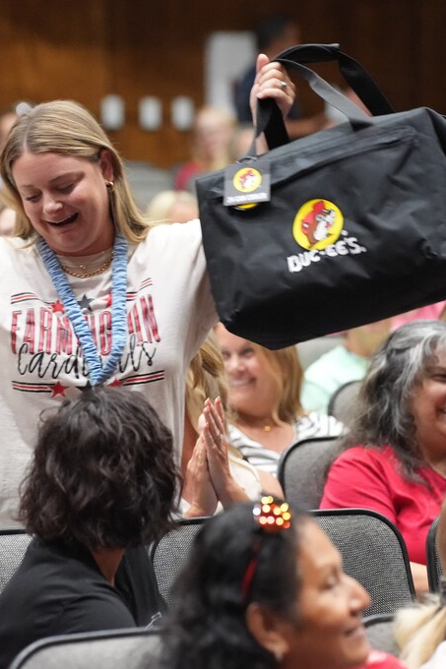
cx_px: 214
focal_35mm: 226
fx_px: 4202
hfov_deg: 6.1
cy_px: 335
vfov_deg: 9.1
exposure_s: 1/160
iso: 10000
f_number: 3.5
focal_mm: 150
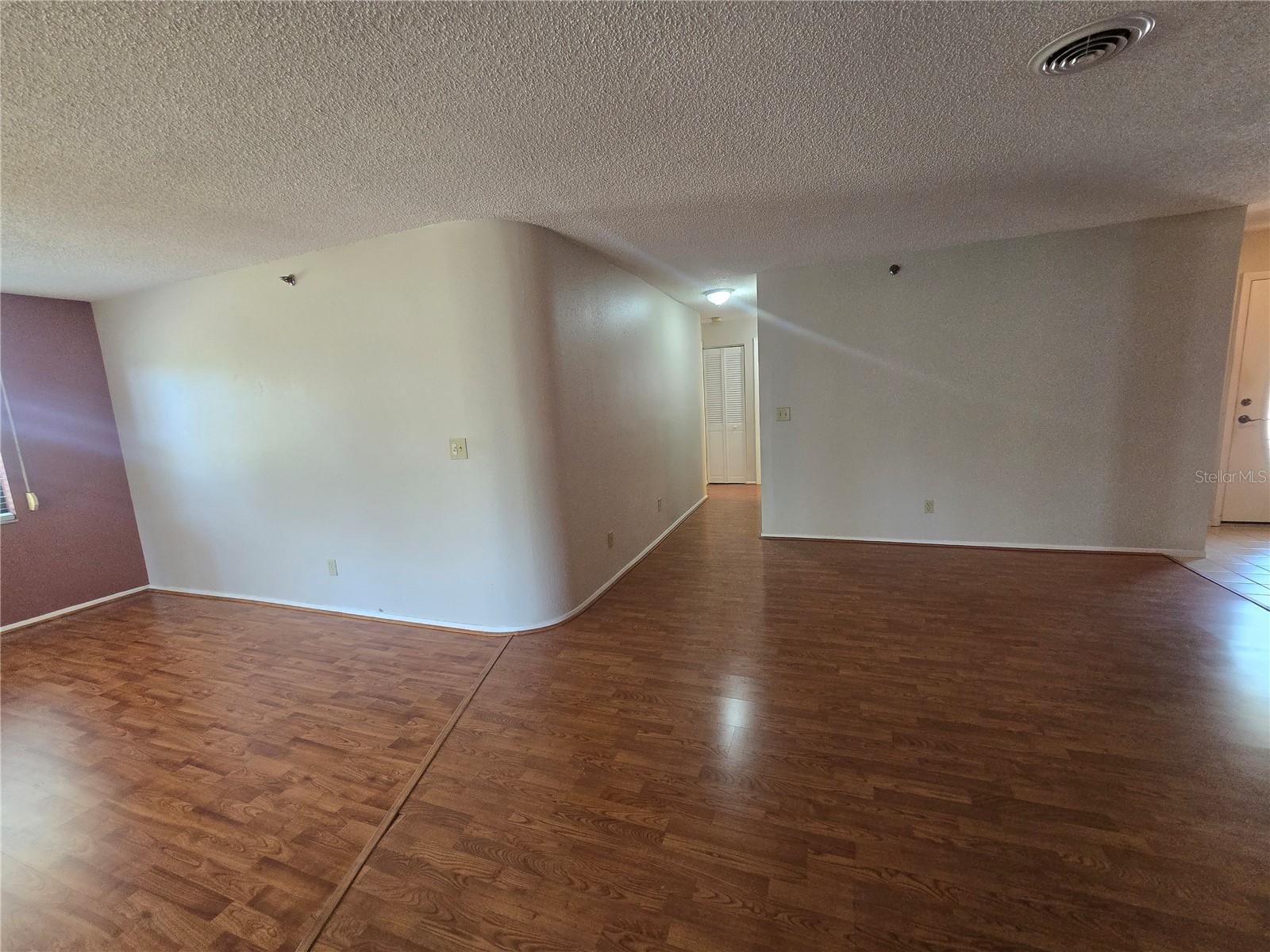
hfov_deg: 106.2
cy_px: 476
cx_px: 635
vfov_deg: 89.9
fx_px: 477
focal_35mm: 13
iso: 400
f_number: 2.2
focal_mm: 2.2
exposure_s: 1/60
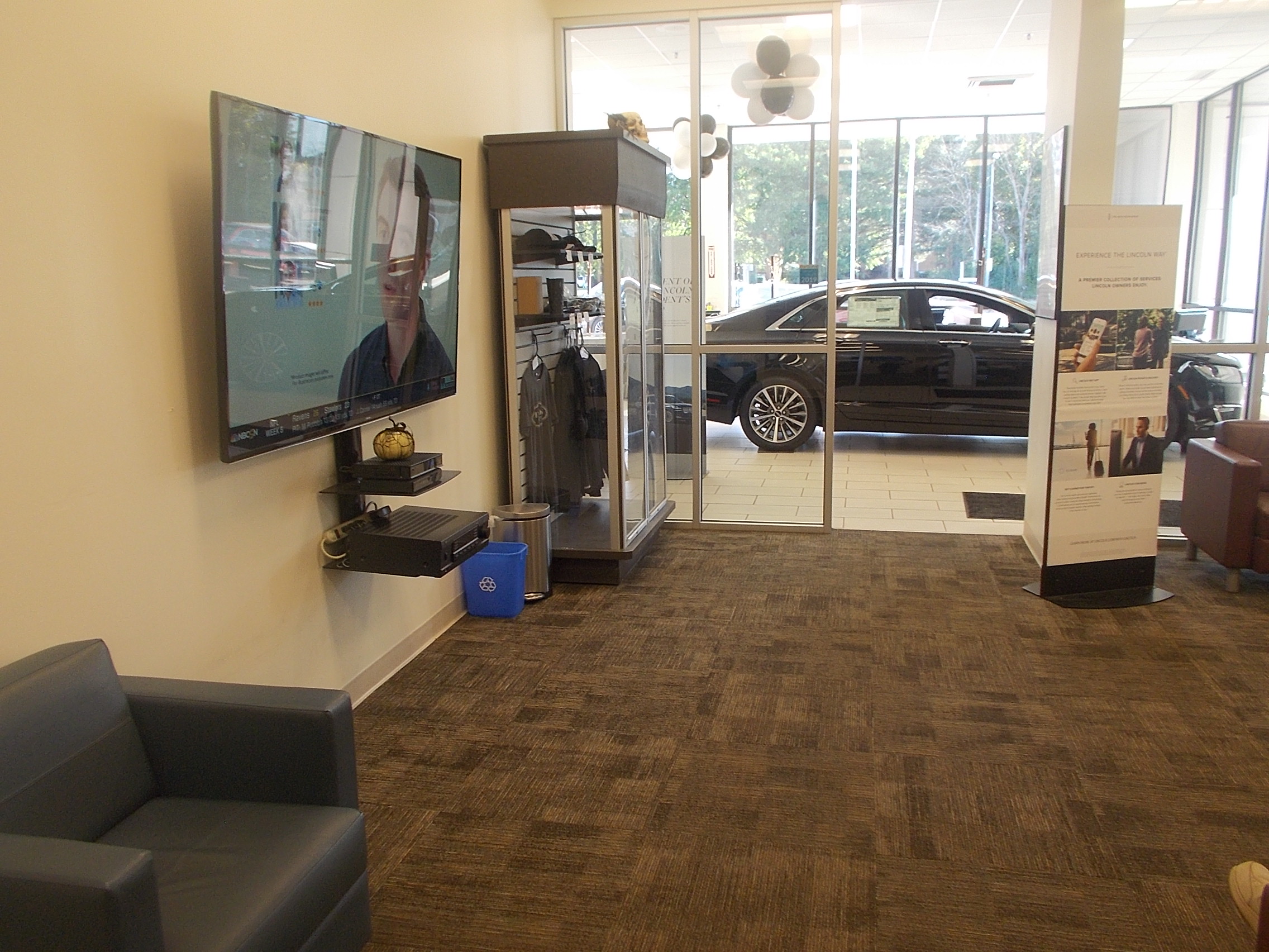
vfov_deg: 46.8
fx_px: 1100
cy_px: 476
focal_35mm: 30
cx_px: 634
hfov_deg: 60.0
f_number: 3.4
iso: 125
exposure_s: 1/25
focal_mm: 5.3
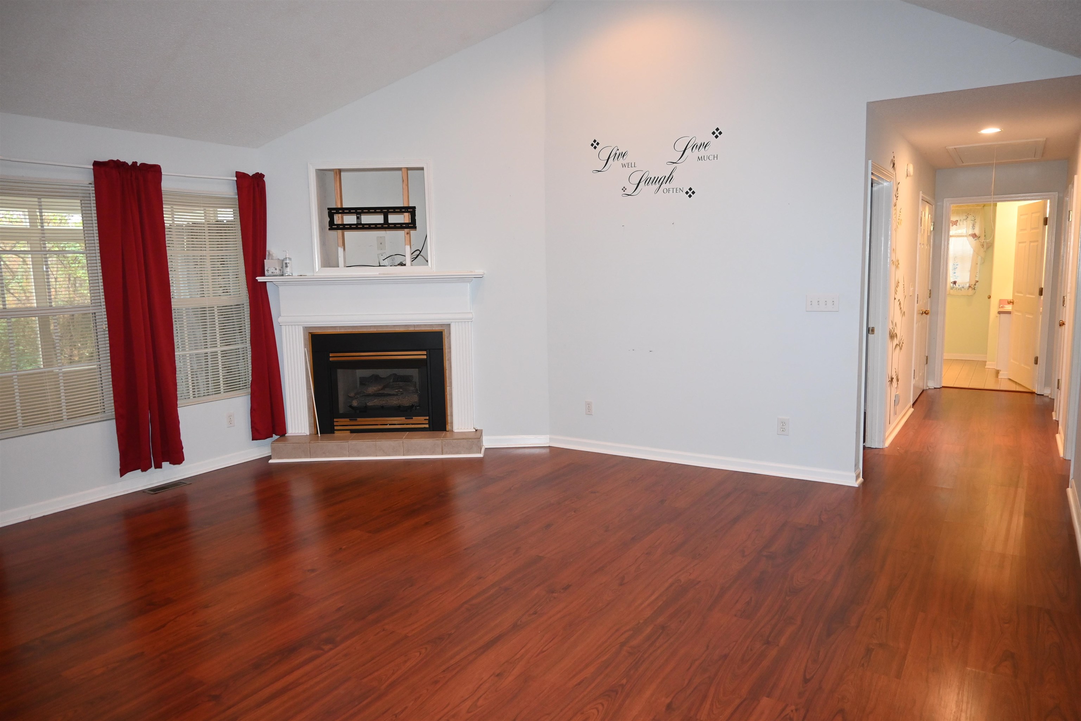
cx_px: 540
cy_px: 360
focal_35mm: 24
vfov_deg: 53.1
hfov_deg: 73.7
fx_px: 721
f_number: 4
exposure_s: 1/60
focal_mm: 16
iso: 1250
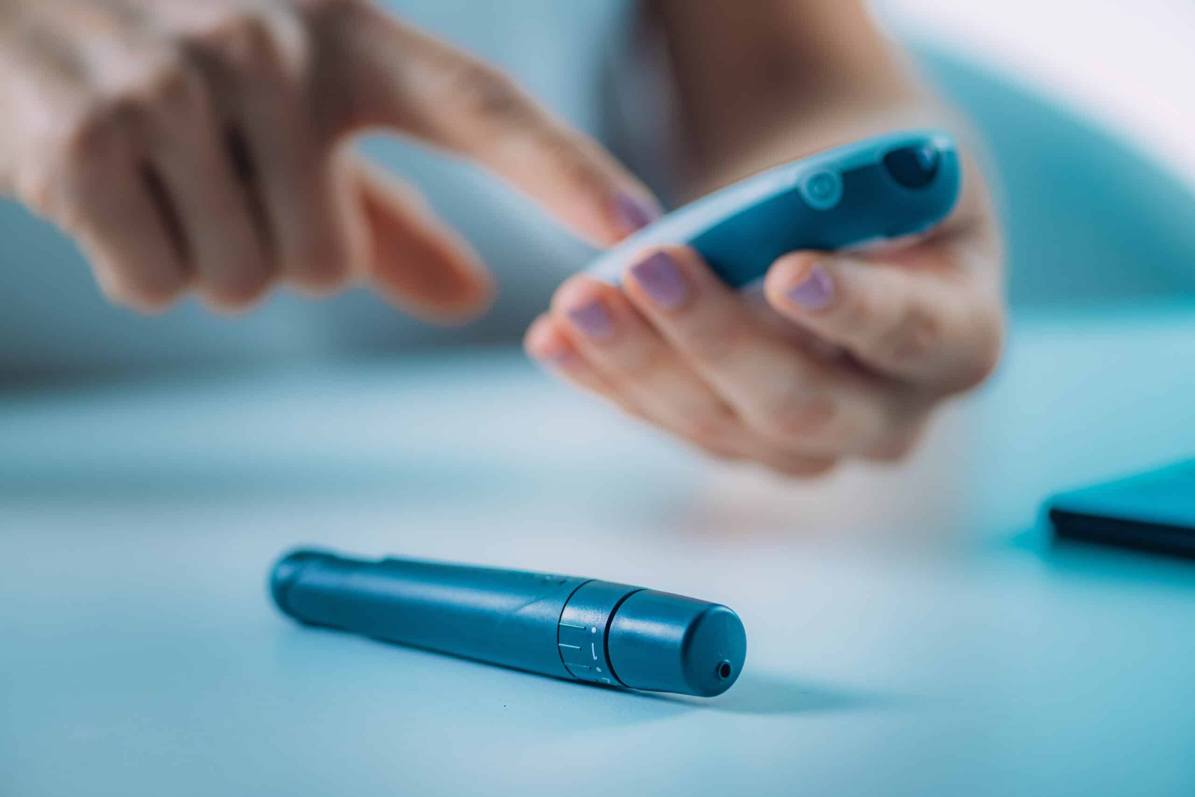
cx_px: 598
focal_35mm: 105
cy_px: 398
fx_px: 3485
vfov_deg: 13.0
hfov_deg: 19.5
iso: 64
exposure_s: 1/200
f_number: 4.5
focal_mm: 105
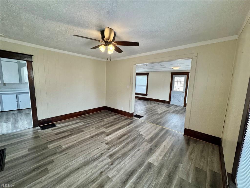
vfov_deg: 85.7
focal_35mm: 14
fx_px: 101
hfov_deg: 102.1
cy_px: 94
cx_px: 125
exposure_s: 1/120
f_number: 2.2
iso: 160
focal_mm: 2.22
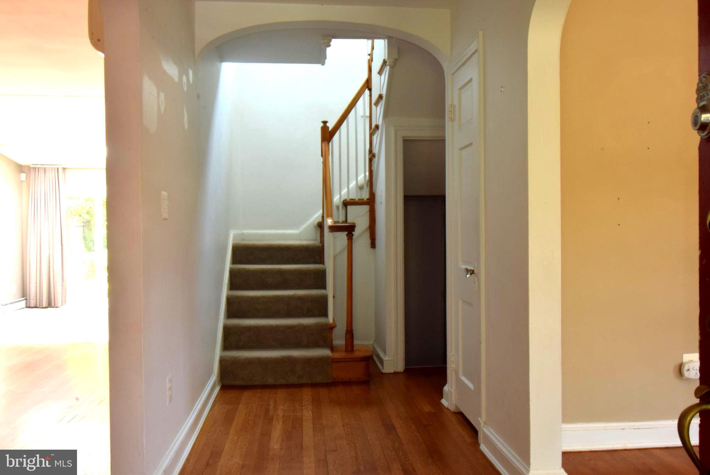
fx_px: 592
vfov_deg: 43.7
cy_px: 238
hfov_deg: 61.9
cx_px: 355
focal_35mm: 30
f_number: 29
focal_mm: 20
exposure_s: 1/2
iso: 400
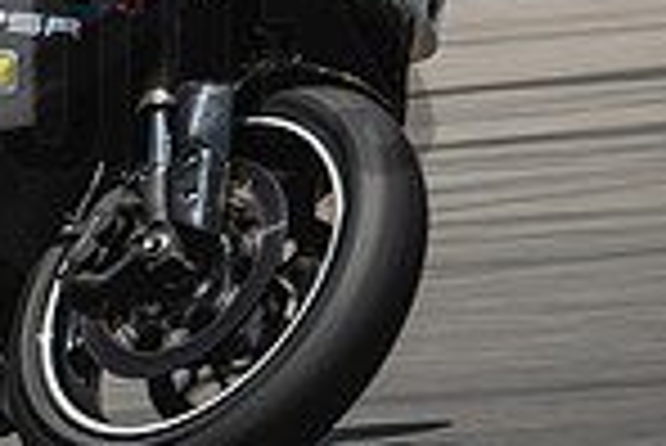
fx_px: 21795
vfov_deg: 1.2
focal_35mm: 1177
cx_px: -518
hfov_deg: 1.7
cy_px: 56
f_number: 8
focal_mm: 200
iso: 125
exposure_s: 1/250
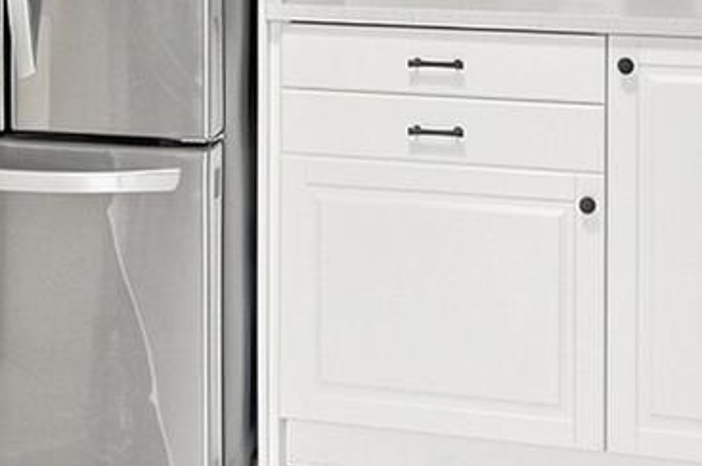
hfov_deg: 30.1
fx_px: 1305
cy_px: -169
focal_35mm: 67
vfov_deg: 18.6
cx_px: 314
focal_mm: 8
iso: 400
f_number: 9
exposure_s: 1/400
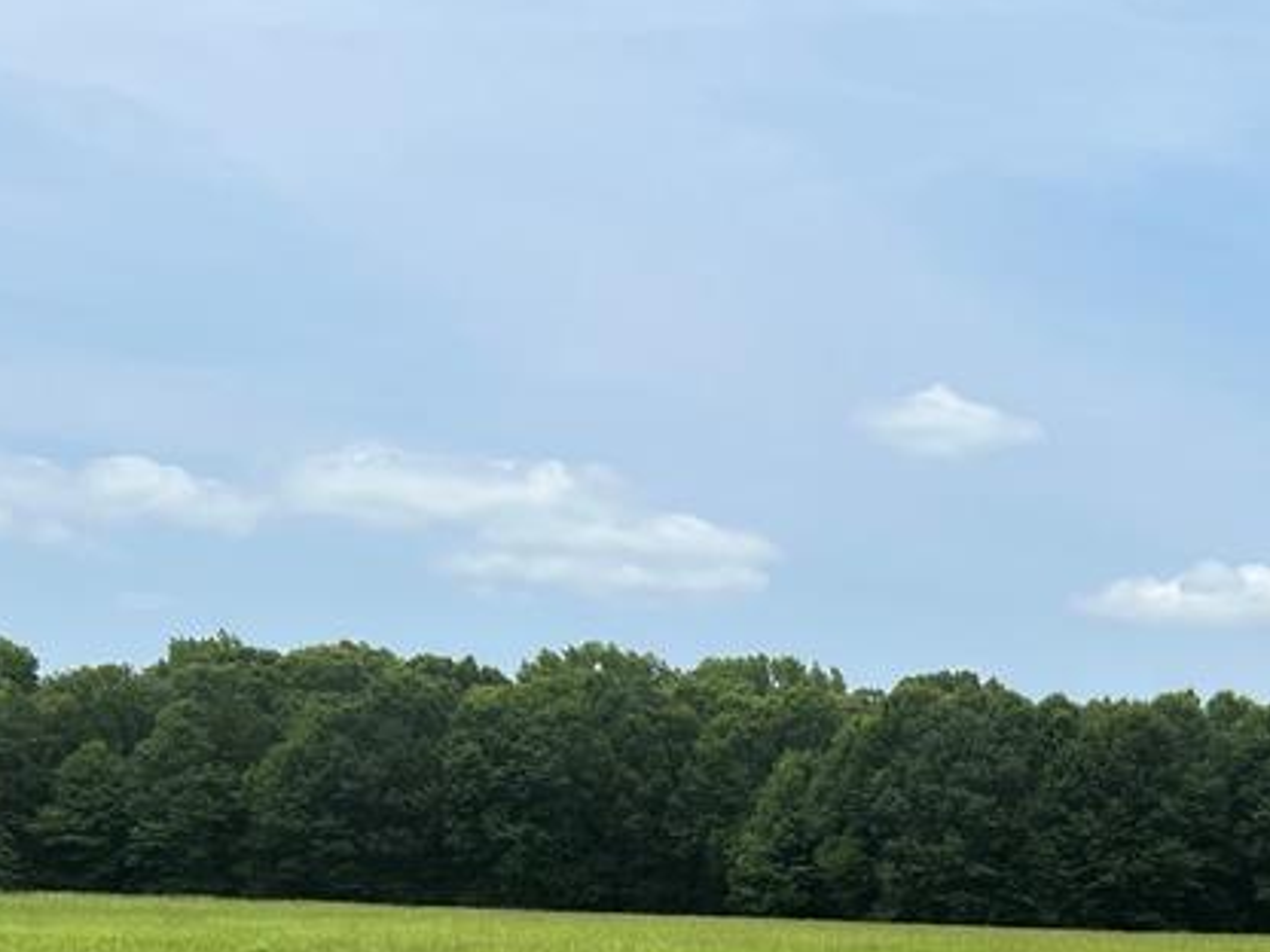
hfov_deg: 28.6
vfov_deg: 21.5
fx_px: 2348
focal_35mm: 64
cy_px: 1105
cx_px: 1233
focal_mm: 5.7
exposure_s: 1/4831
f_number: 1.5
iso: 50
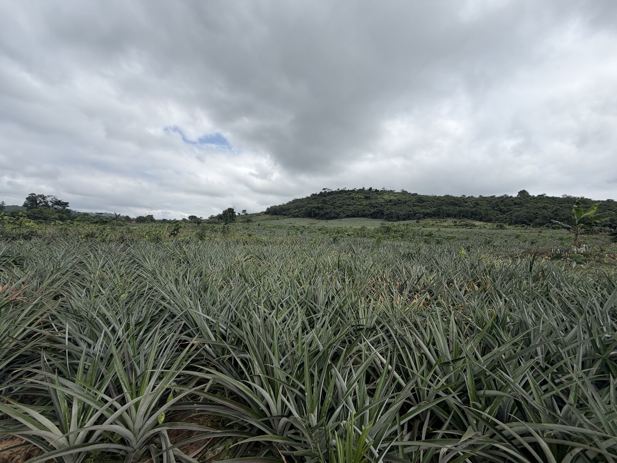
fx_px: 250
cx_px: 308
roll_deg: +0.3
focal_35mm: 14
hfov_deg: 102.1
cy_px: 232
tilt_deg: +2.4
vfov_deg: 85.7
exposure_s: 1/1033
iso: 20
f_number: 2.2
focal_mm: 2.22
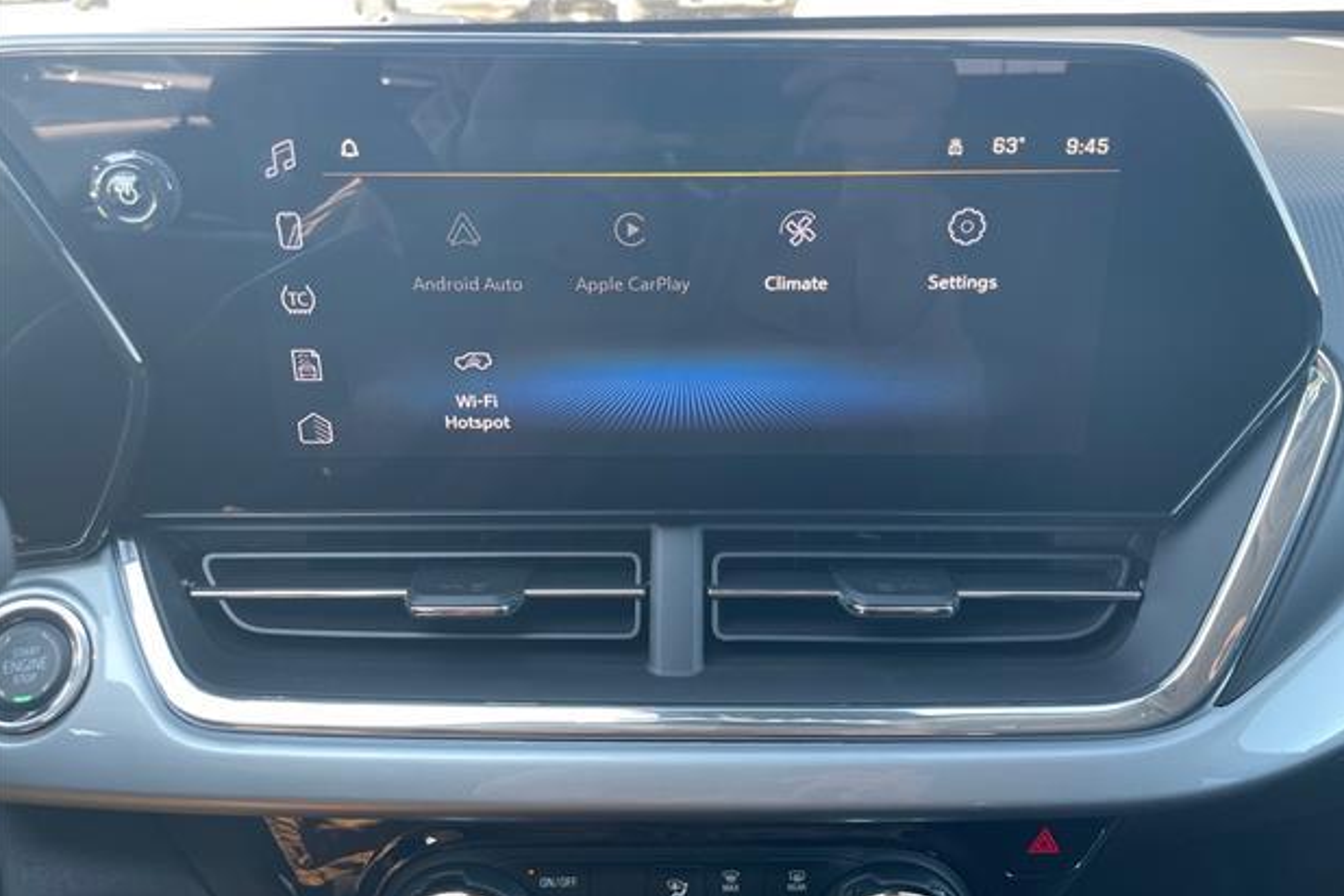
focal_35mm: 28
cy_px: 415
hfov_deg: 65.5
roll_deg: +0.0
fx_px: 1045
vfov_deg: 46.4
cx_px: 689
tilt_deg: -25.2
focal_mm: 4.2
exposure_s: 1/78
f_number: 1.6
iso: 125
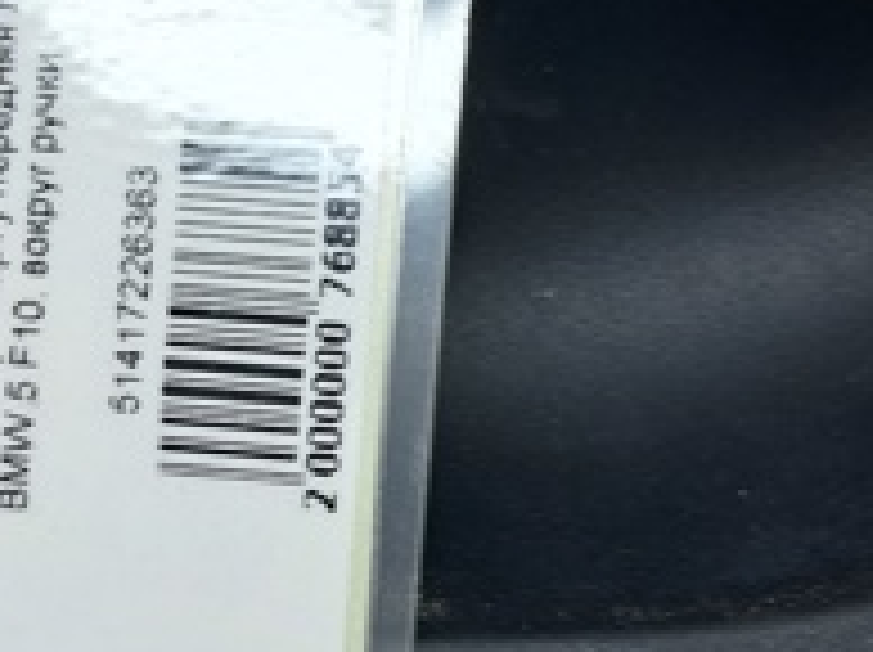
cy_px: 398
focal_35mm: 89
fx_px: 2242
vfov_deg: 16.5
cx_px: 378
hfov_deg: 22.0
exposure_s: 1/50
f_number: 1.8
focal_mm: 4
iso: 50
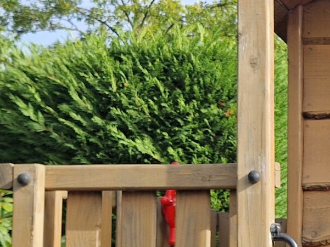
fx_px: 934
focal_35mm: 98
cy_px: 211
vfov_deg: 15.0
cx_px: 522
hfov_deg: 17.6
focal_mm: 5.4
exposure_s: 1/598
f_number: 1.8
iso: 50
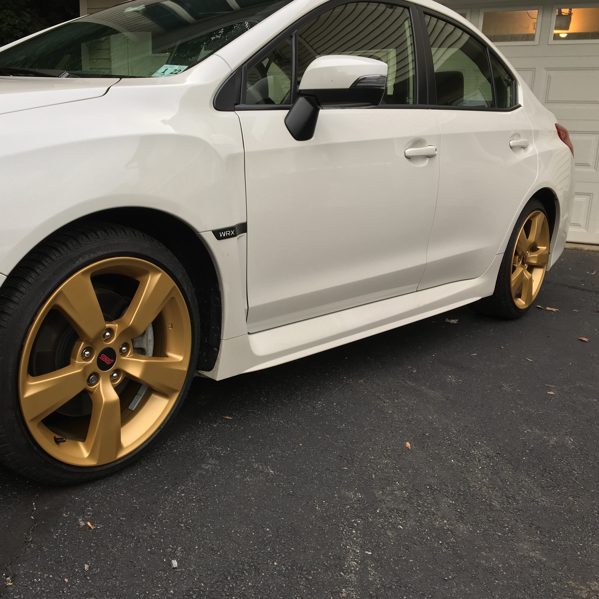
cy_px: 301
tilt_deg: -14.5
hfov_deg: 46.6
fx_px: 685
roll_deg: -2.4
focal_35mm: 35
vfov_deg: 47.2
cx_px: 211
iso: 25
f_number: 2.2
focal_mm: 4.15
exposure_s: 1/60
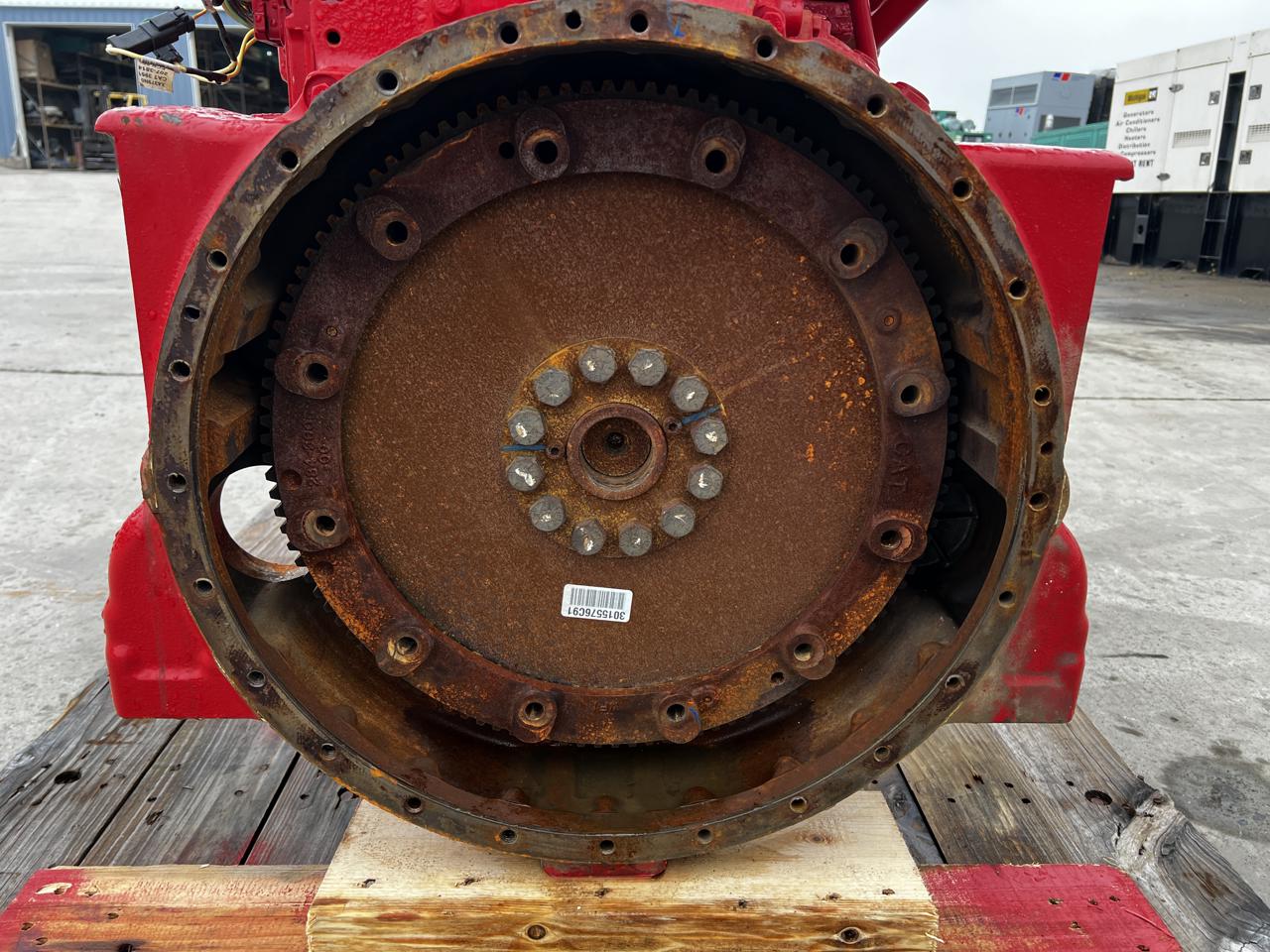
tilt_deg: -18.0
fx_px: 954
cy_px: 476
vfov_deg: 53.1
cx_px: 635
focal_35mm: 26
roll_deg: -0.9
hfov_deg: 67.3
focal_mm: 5.7
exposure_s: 1/330
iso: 50
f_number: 1.5
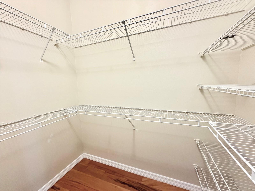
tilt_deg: -6.7
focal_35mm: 14
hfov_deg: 102.1
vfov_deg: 85.7
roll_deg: +2.1
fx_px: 103
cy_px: 96
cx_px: 128
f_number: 2.2
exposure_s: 1/60
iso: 400
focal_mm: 2.22
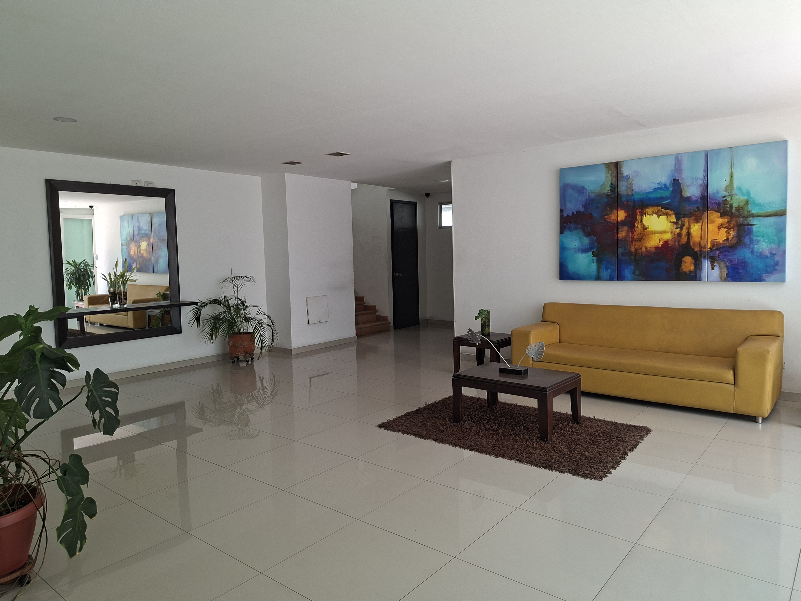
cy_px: 300
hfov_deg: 73.9
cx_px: 400
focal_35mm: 23
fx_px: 532
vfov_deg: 58.9
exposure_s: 1/126
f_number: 1.8
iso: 50
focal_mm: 5.54
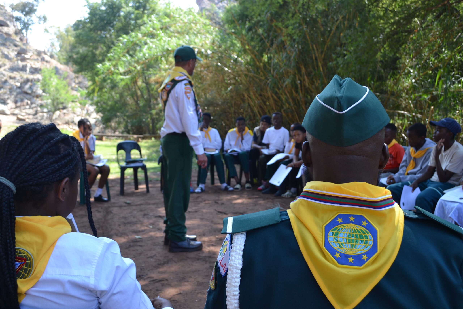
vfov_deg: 40.0
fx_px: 424
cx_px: 232
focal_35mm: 33
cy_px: 154
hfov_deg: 57.2
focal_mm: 22
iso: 200
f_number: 5.6
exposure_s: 1/125
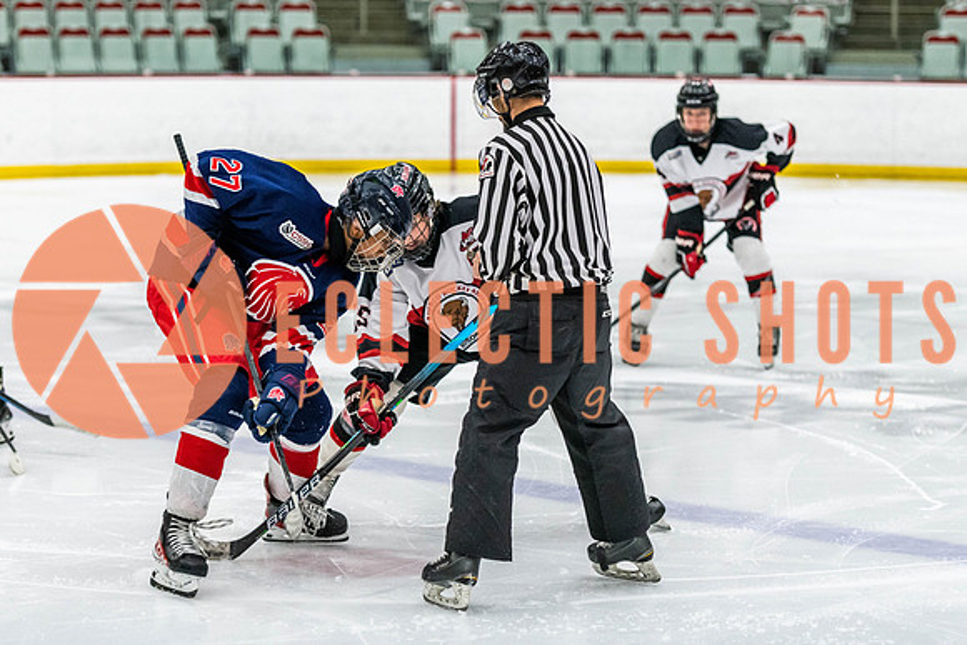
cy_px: 238
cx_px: 484
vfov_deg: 10.6
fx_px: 3461
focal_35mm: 129
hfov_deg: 15.9
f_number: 2.8
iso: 2800
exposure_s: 1/640
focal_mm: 102
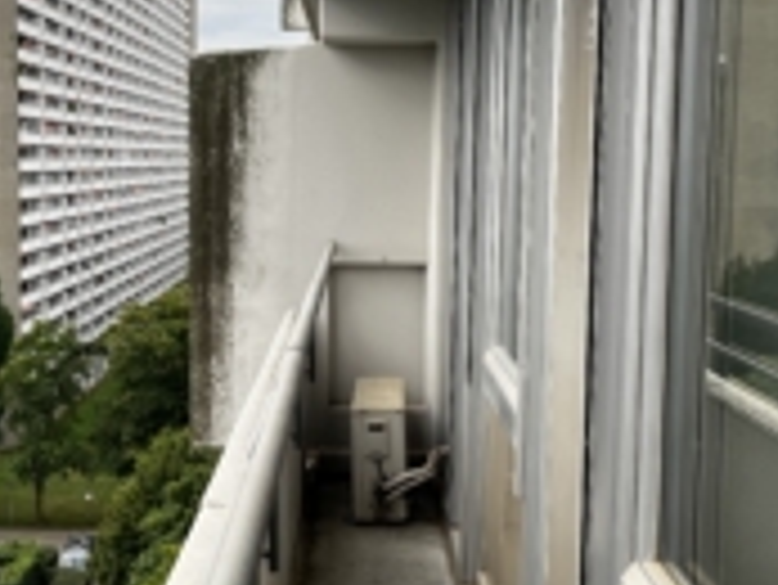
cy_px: 270
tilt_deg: -4.6
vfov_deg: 27.1
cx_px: 346
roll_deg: +0.1
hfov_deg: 35.5
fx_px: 1215
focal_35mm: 54
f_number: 1.6
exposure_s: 1/322
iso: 50
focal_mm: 5.1
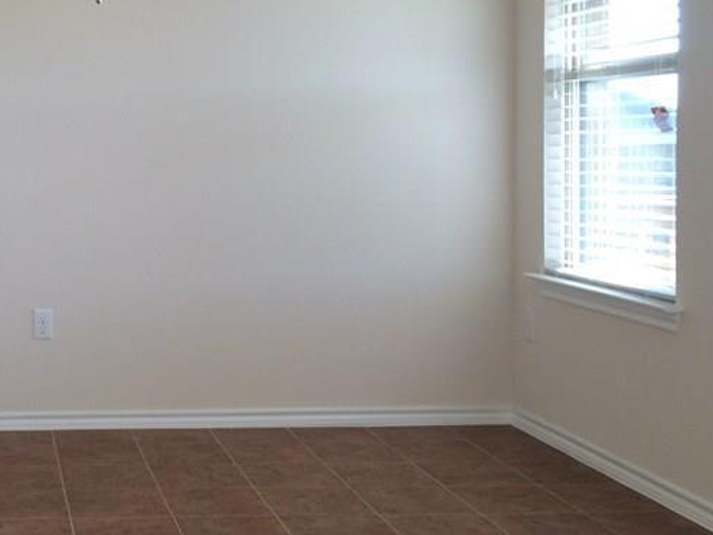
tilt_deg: -1.5
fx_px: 1236
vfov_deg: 24.3
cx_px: 27
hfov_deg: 30.3
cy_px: 167
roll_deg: +1.0
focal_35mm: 60
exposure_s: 1/60
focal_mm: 4.15
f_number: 2.2
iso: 40
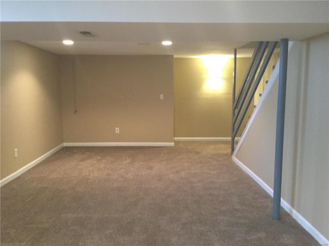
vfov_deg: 45.4
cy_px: 123
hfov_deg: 58.4
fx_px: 295
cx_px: 164
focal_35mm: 31
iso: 200
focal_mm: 3.3
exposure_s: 1/17
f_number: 2.4
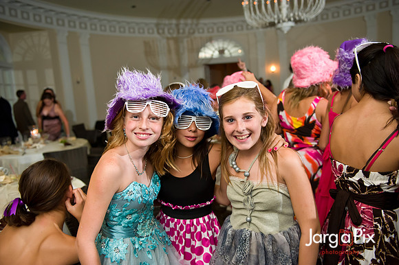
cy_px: 132
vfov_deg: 41.1
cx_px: 200
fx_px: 354
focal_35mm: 32
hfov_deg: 58.7
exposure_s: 1/125
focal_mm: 32
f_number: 3.2
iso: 1600
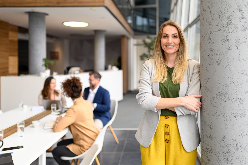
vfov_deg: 37.8
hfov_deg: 54.5
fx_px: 241
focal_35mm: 35
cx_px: 124
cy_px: 82
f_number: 1.4
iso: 320
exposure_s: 1/400
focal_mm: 35
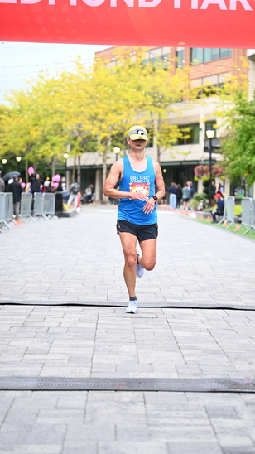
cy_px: 227
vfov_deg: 26.2
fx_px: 974
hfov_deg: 14.9
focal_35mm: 81
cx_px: 151
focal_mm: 77
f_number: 2.8
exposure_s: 1/1250
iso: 1250
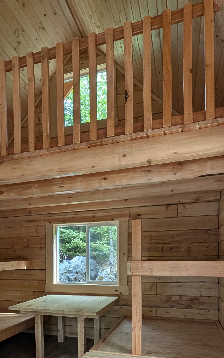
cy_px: 271
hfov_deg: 43.0
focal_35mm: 28
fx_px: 273
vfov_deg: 62.5
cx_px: 53
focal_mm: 1.95
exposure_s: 1/106
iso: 132
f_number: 2.2
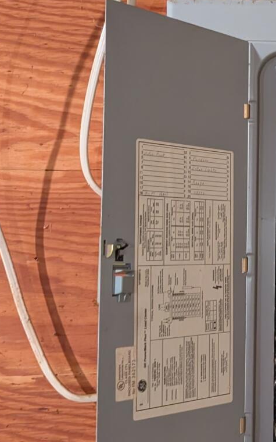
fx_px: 806
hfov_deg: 18.8
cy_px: 205
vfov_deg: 30.6
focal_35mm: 67
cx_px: 290
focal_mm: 6.9
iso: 2852
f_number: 1.68
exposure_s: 1/30
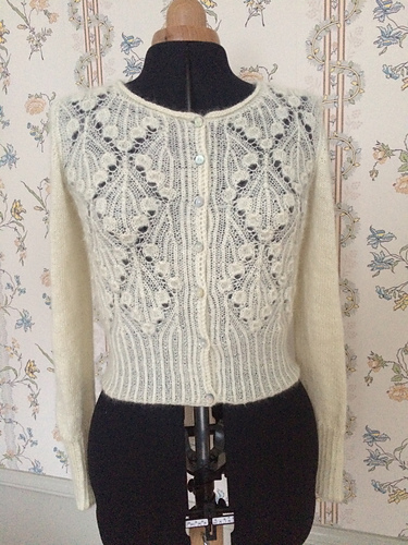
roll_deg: +4.5
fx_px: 456
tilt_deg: -8.0
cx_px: 204
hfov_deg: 48.2
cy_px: 272
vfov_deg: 61.7
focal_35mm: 29
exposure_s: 1/17
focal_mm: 4.15
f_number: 2.2
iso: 500
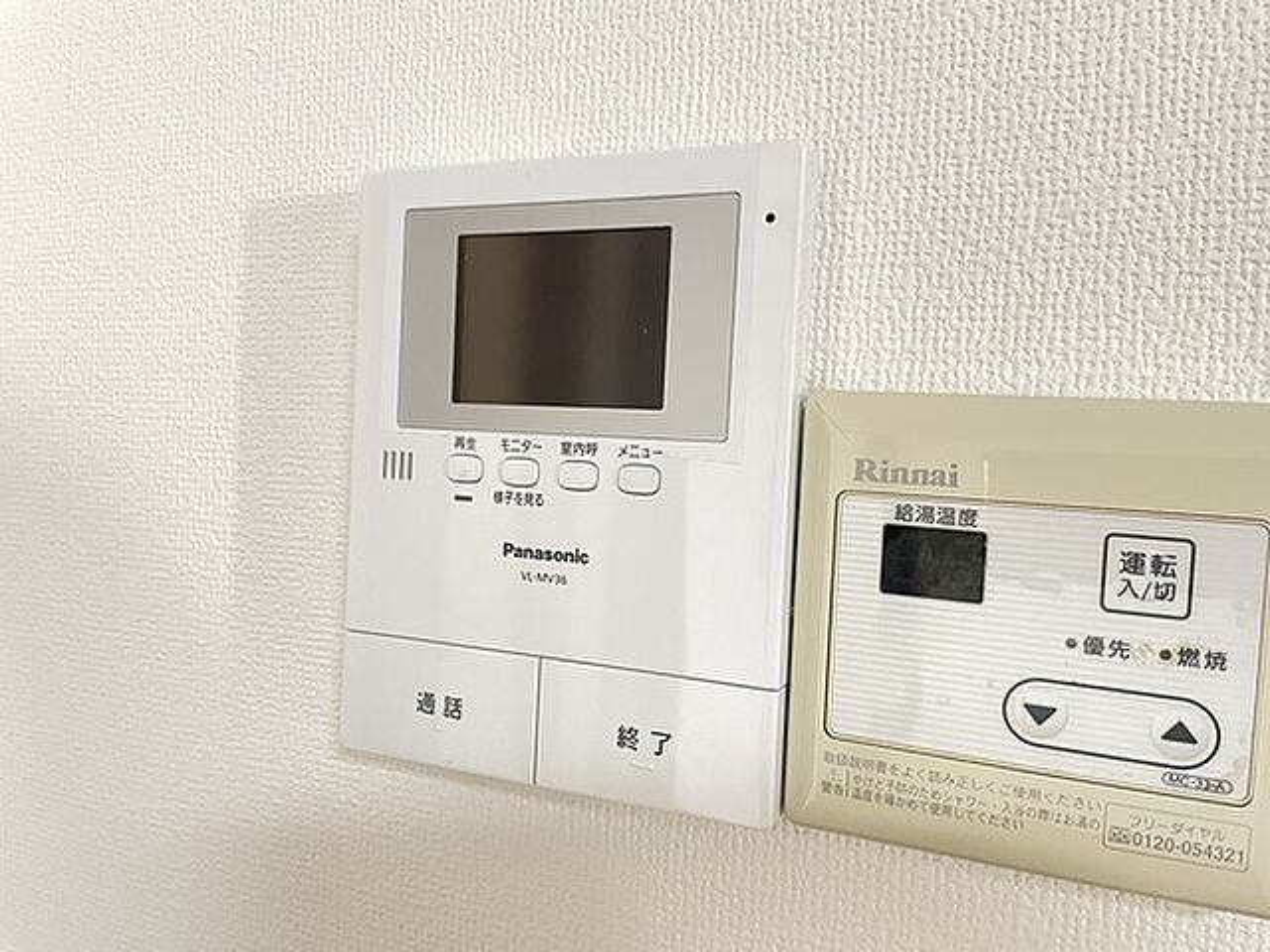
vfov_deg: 53.1
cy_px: 476
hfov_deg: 67.3
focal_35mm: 26
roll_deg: -3.6
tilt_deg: -0.6
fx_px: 954
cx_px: 635
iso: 320
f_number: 1.6
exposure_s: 1/60
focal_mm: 4.2
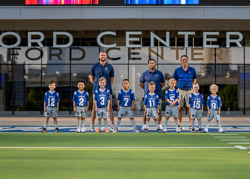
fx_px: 626
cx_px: 136
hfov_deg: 22.6
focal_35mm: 88
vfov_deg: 16.2
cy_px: 104
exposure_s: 1/3200
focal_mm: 50
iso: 125
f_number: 1.2
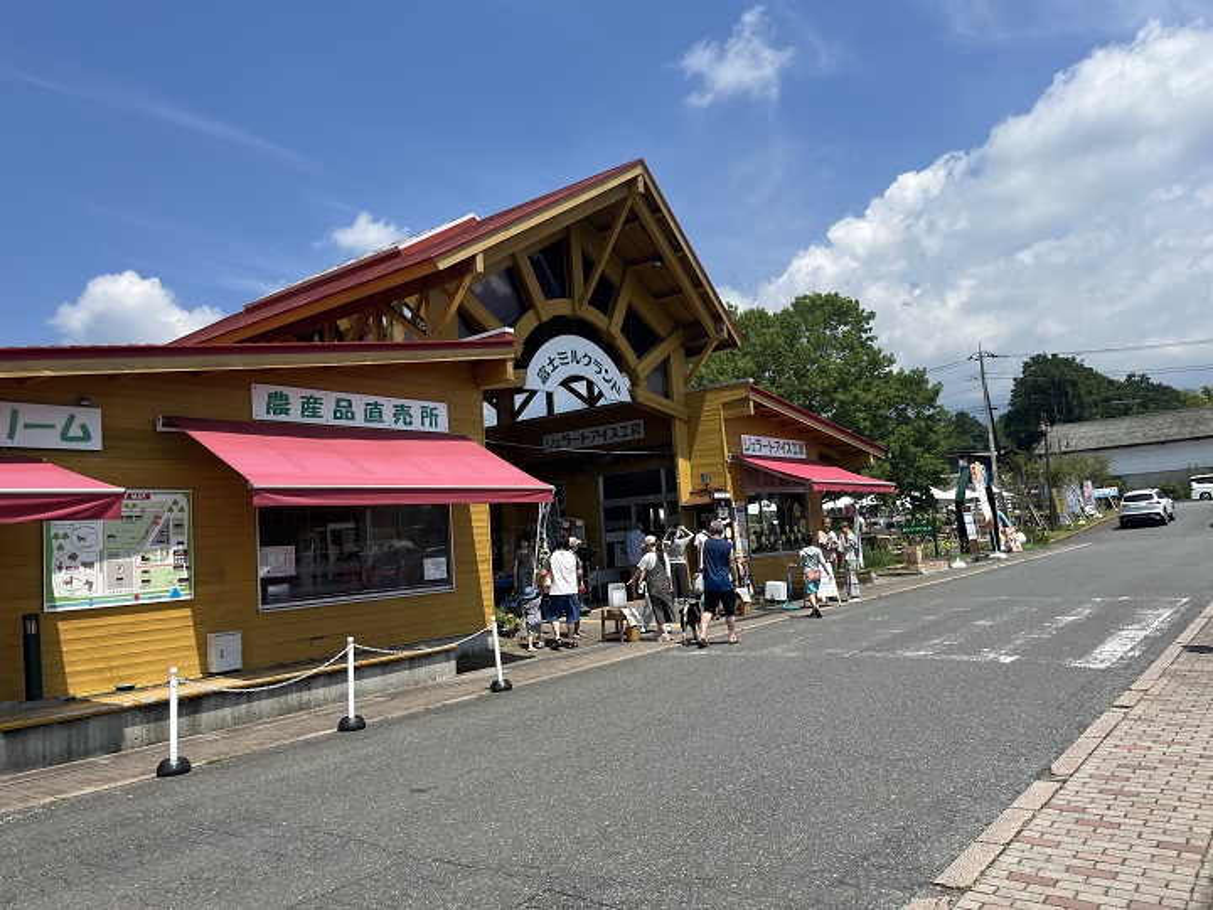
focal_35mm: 26
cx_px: 606
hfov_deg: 67.3
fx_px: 911
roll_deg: +4.3
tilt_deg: +5.8
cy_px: 455
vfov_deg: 53.1
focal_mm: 5.1
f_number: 1.6
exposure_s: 1/3623
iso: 50
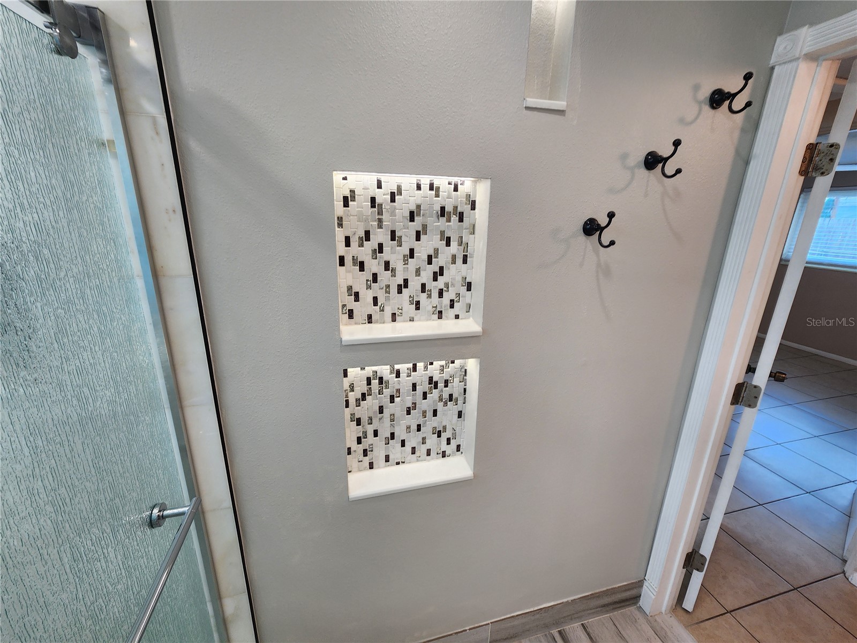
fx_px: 322
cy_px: 322
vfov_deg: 89.9
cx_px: 428
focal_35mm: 13
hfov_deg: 106.2
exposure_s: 1/60
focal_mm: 2.2
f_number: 2.2
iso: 80
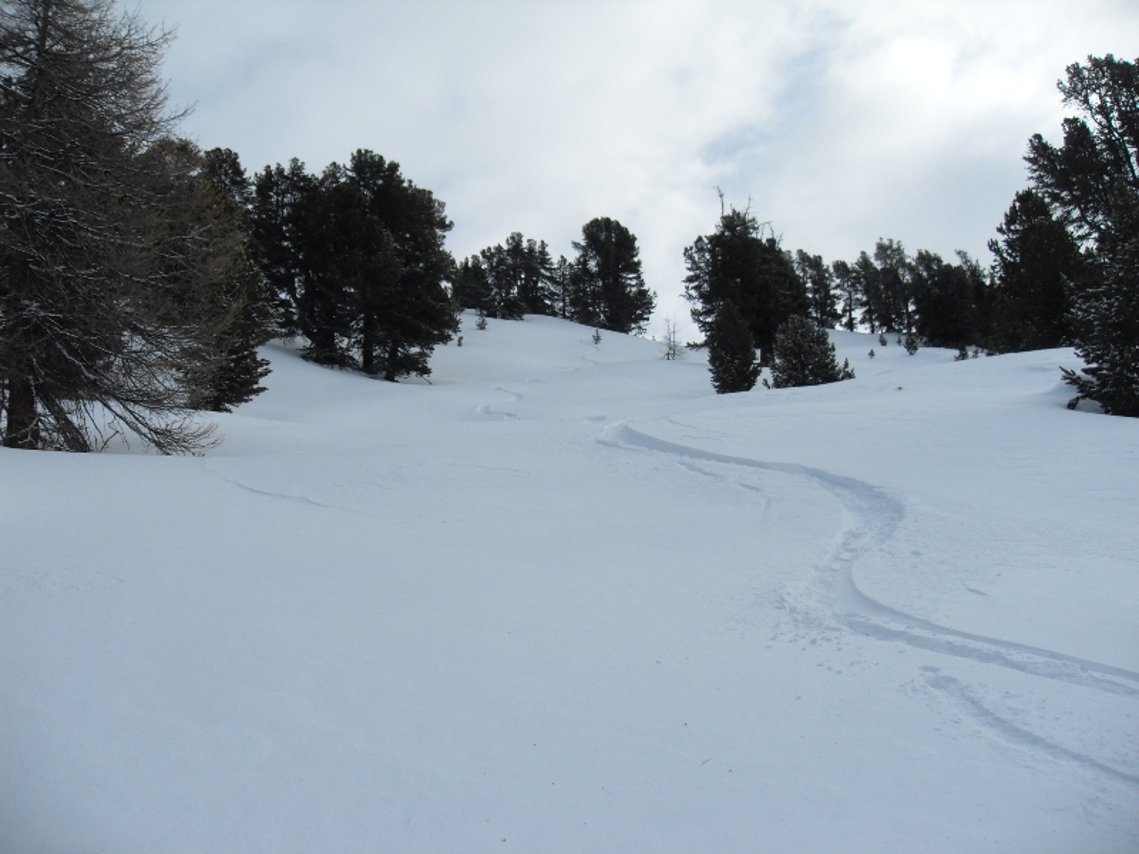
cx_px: 570
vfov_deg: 40.7
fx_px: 1152
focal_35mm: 35
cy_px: 427
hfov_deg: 52.6
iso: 80
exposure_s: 1/500
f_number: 7
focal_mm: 6.3
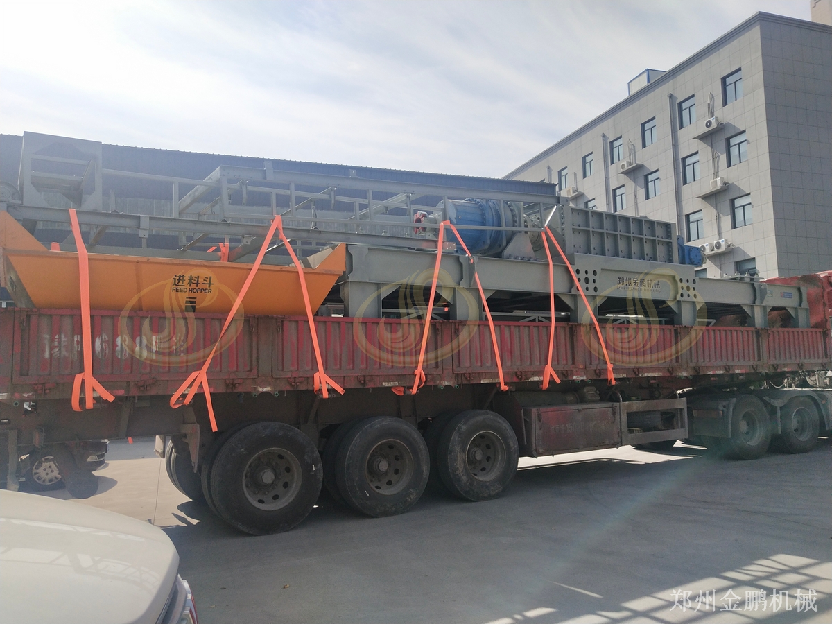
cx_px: 416
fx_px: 721
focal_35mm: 30
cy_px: 312
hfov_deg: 60.0
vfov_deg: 46.8
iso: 140
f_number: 1.8
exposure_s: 1/4500
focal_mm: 3.95
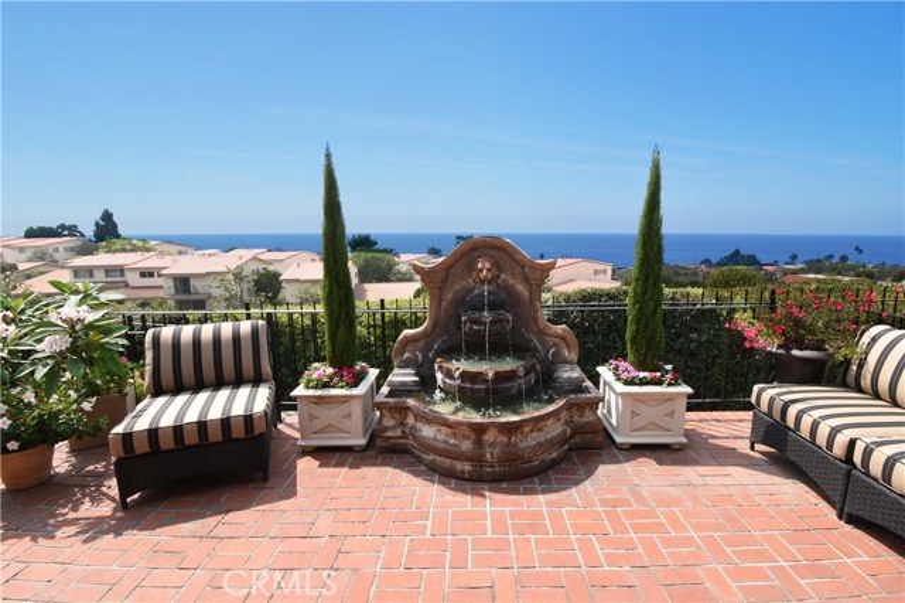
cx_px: 452
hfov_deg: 100.4
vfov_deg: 77.3
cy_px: 302
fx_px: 377
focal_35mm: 15
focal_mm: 10
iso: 250
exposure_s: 1/125
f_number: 14
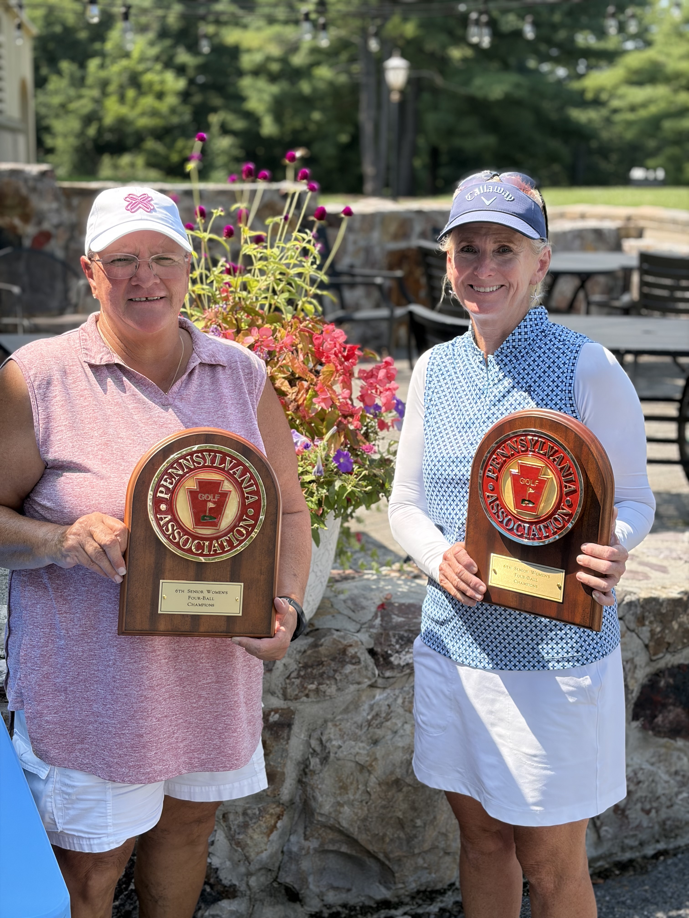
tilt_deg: -13.0
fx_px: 1380
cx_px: 344
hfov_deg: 28.0
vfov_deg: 36.8
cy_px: 459
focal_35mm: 52
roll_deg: -0.5
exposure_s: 1/1667
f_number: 1.6
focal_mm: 5.96
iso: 50
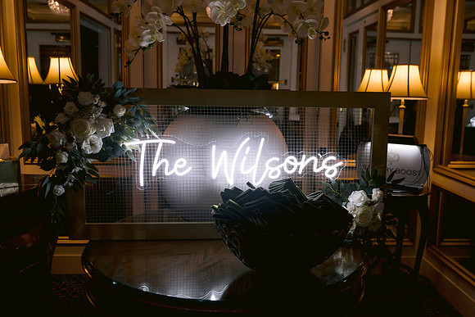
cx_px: 238
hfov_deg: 54.0
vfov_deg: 37.5
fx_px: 466
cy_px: 158
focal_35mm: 35
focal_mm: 35
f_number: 3.5
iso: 400
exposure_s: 1/200
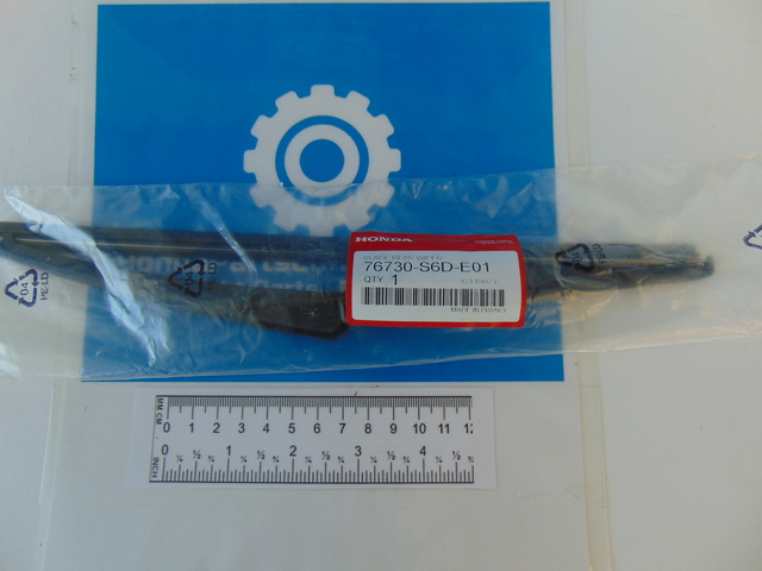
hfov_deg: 69.4
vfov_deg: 54.9
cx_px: 381
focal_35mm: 25
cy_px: 286
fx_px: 550
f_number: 3
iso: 80
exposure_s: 1/100
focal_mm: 4.5
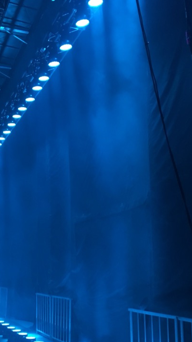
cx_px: 48
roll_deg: -0.6
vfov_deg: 43.5
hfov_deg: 25.1
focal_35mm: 47
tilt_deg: +9.3
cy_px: 202
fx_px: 426
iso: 200
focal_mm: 4.15
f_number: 2.2
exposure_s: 1/24
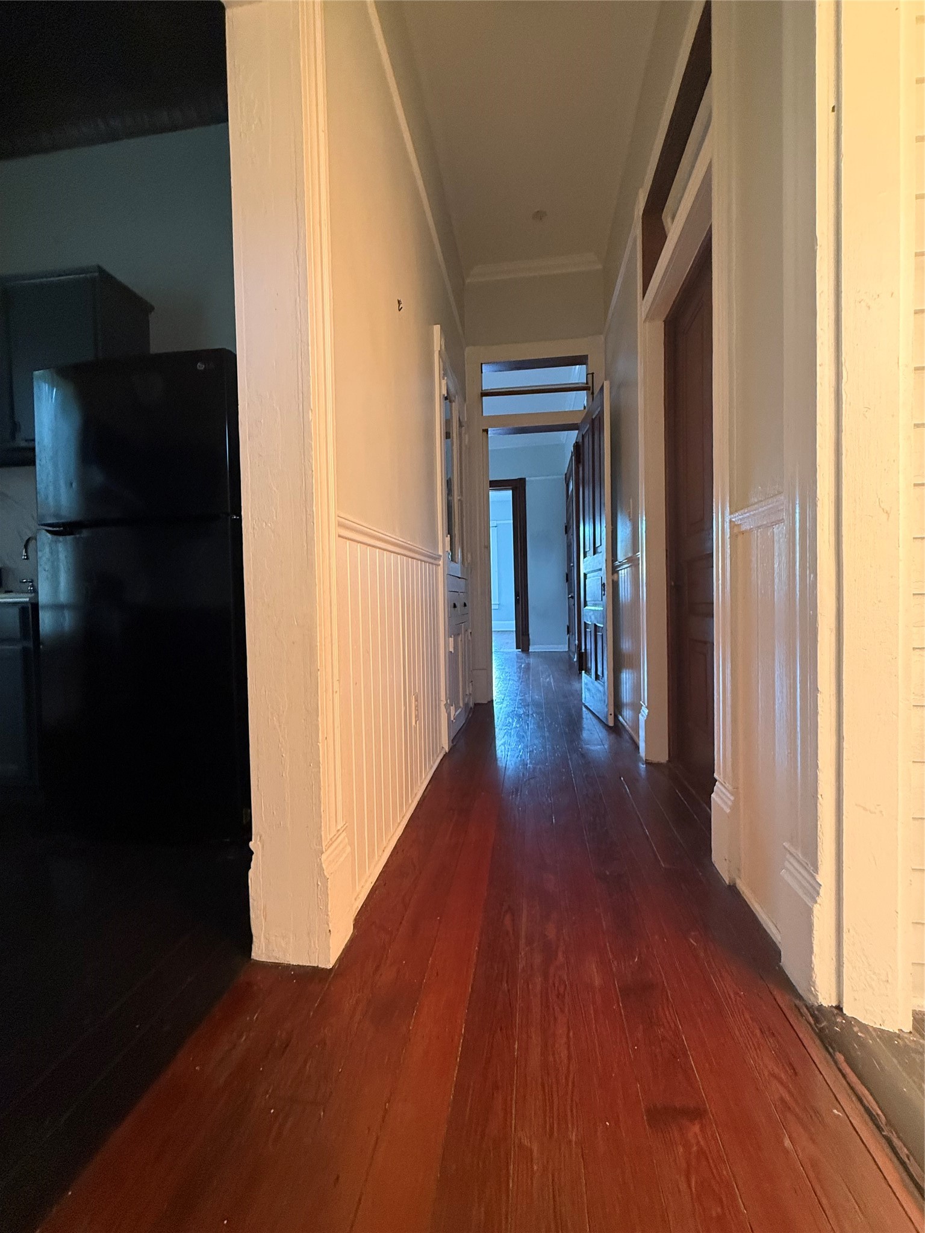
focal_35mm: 14
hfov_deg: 85.7
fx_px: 499
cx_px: 462
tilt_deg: -1.2
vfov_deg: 102.1
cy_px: 616
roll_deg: +0.1
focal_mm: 2.22
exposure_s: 1/60
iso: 400
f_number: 2.2
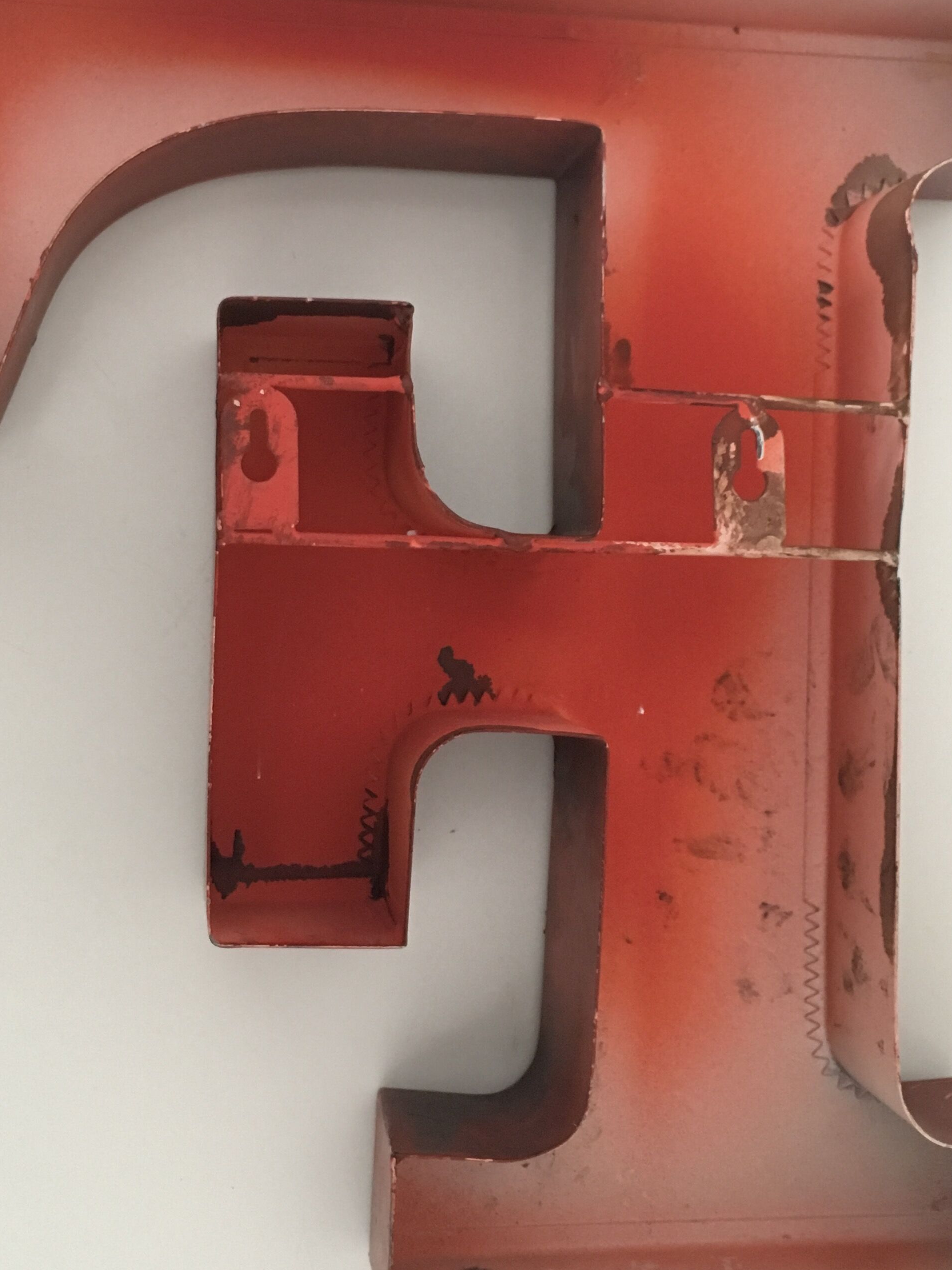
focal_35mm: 46
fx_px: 1687
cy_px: 532
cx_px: 467
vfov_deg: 41.1
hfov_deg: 31.5
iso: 200
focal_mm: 4.15
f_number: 2.2
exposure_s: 1/33
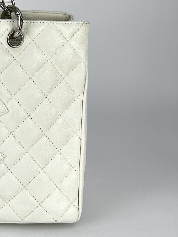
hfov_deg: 20.2
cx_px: -51
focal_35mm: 67
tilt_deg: -13.4
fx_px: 459
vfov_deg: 28.5
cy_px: 57
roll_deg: -2.5
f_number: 1.5
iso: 40
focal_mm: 5.7
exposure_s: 1/217
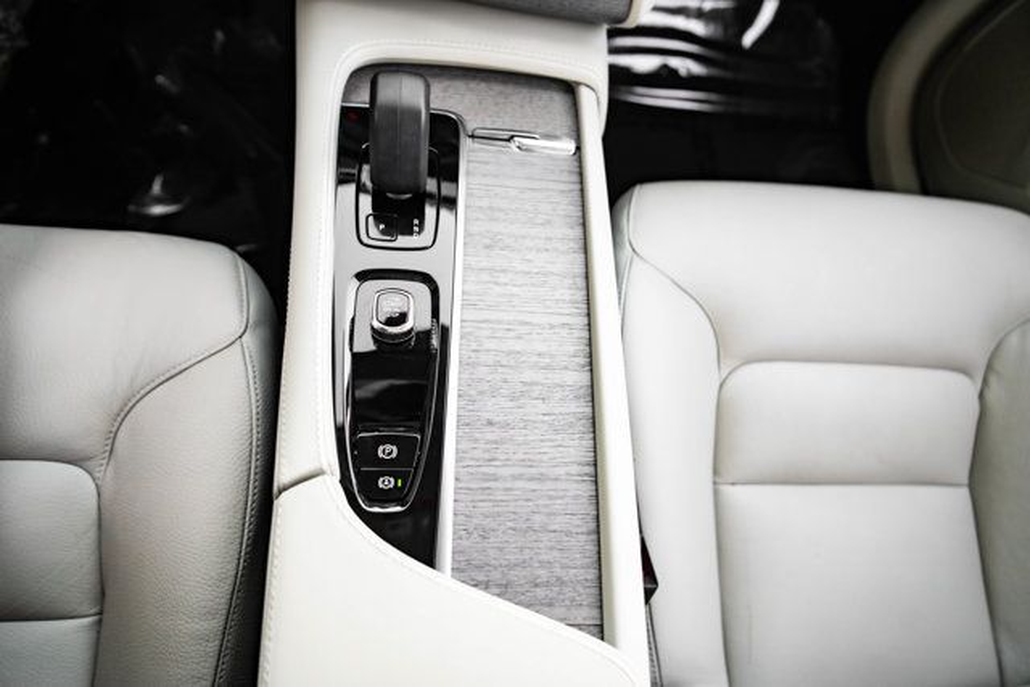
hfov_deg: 73.7
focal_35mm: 24
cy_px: 344
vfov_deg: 53.2
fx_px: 687
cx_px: 515
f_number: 2.8
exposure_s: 1/200
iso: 640
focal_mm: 24
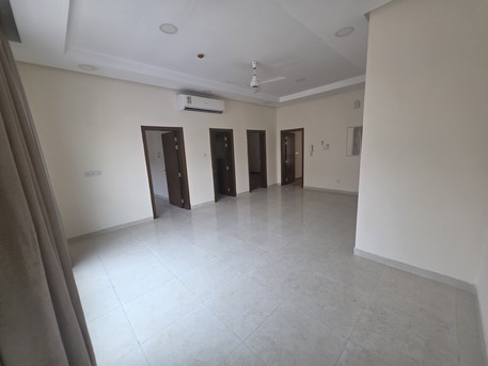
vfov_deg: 89.9
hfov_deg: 106.2
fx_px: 183
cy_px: 183
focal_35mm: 13
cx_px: 244
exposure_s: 1/100
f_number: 1.9
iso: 100
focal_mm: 2.2
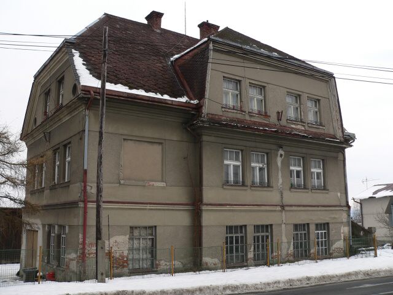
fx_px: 409
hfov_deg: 51.4
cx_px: 196
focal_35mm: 36
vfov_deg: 39.7
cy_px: 148
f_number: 4
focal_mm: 6
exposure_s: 1/250
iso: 80
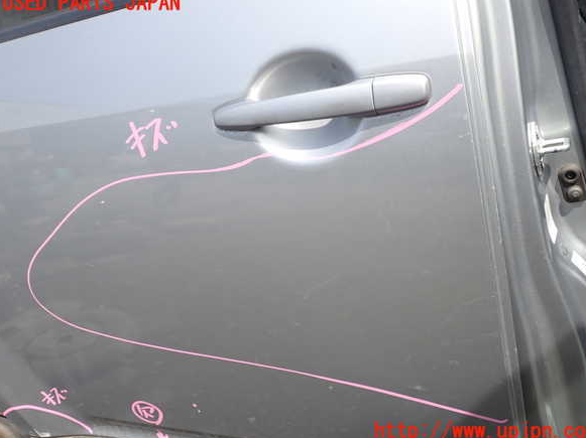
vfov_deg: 45.4
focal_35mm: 31
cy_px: 217
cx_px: 300
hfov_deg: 58.4
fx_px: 524
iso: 100
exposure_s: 1/500
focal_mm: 5.4
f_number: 3.2
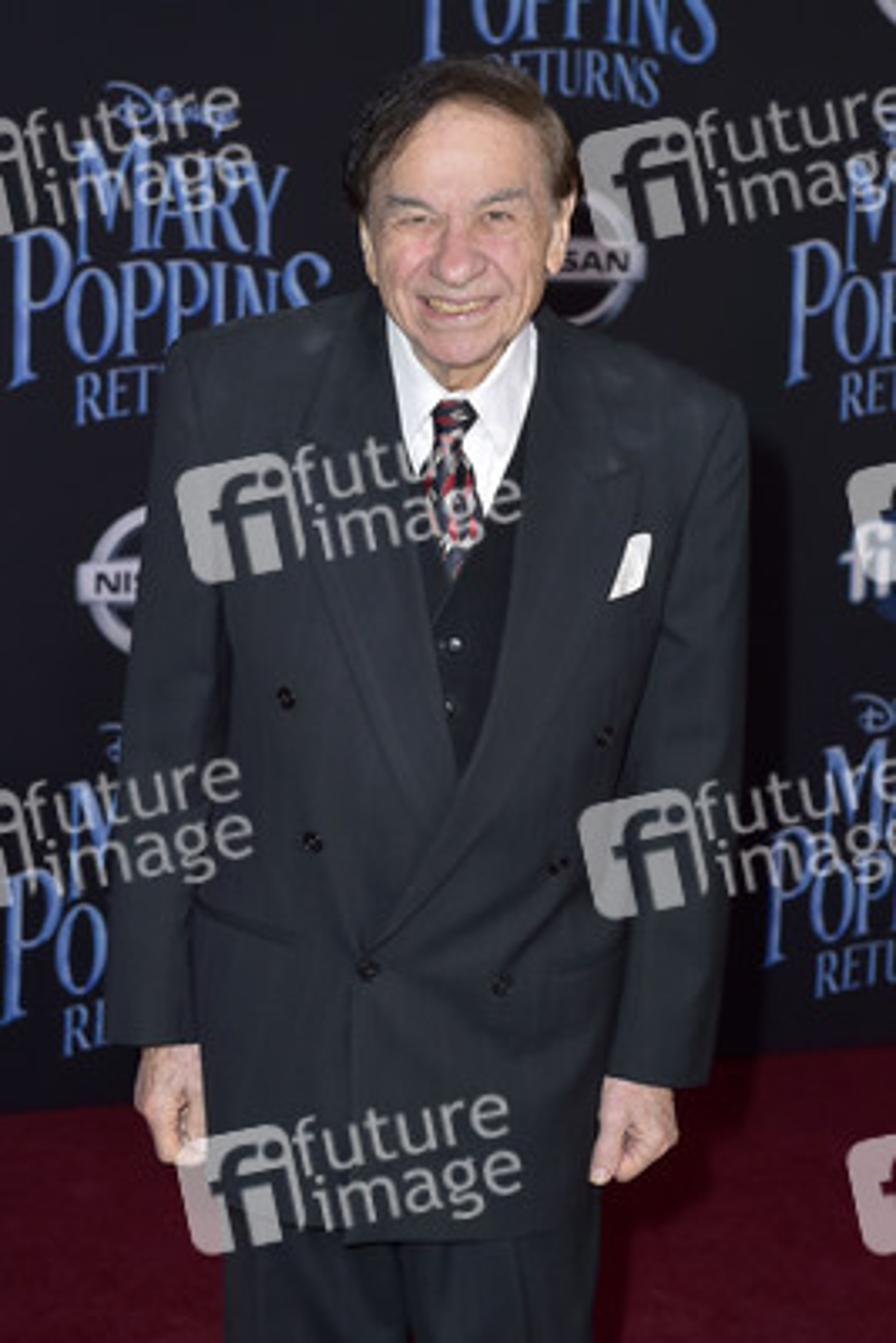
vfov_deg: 28.8
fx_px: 2611
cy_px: 672
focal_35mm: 70
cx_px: 448
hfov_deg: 19.5
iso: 400
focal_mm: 70
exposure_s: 1/250
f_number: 6.3
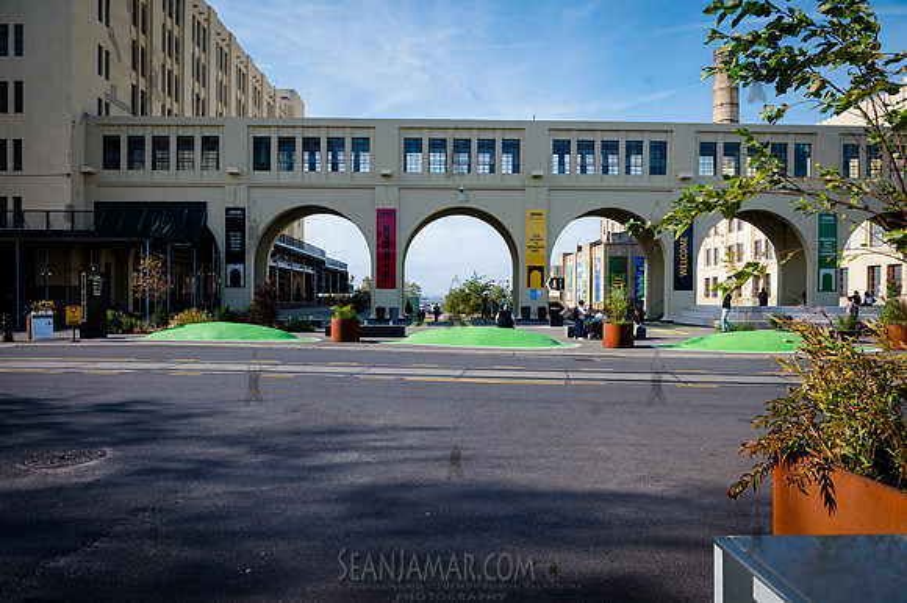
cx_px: 454
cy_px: 302
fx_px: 606
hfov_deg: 73.6
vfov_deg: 52.9
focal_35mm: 24
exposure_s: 1/2500
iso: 800
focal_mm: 24
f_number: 6.3
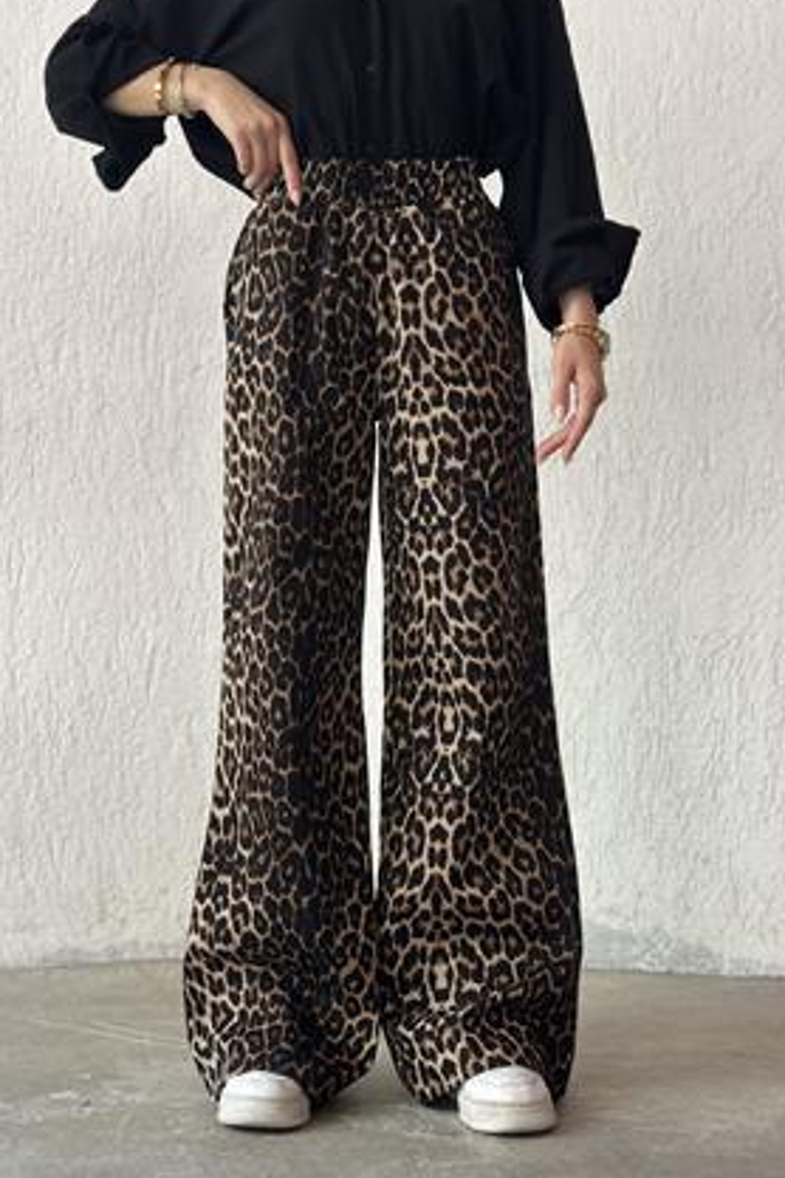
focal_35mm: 51
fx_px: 1668
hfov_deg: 26.5
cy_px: 582
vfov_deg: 38.9
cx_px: 361
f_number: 1.78
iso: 125
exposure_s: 1/77
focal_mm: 6.86
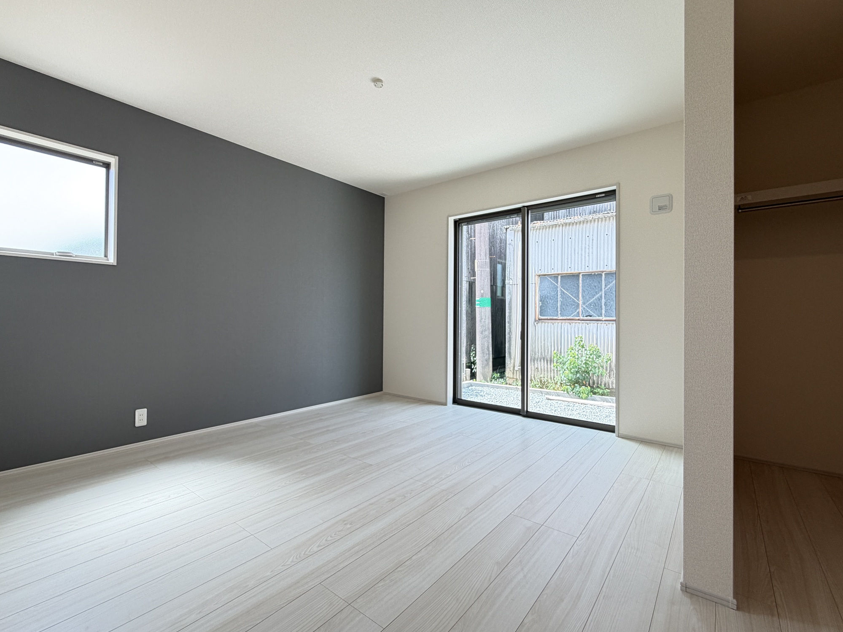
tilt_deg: +0.5
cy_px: 313
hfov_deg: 94.4
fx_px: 390
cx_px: 397
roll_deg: -0.5
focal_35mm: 16
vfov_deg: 78.1
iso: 64
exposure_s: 1/121
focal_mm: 2.22
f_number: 2.2
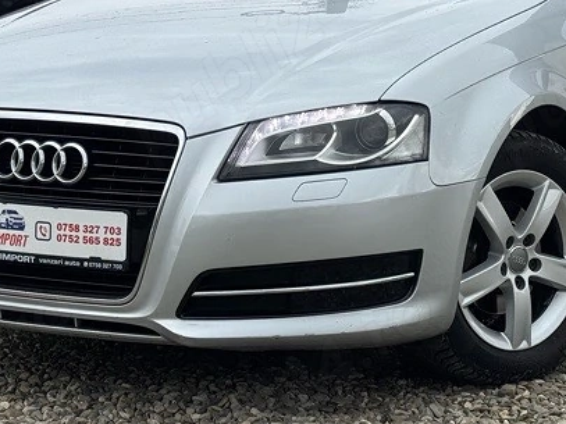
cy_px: 54
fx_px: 1929
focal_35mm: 118
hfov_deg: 16.7
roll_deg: +0.4
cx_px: 374
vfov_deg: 12.5
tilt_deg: -2.9
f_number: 1.78
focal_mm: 6.76
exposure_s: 1/1238
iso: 64
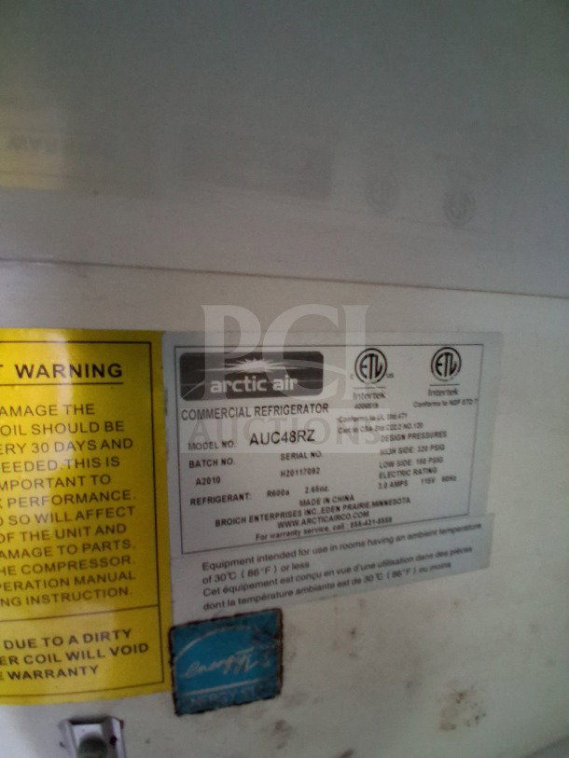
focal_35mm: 17
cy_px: 379
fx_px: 372
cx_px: 284
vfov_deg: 91.0
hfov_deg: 74.7
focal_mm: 1.4
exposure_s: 1/13
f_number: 2.2
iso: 800
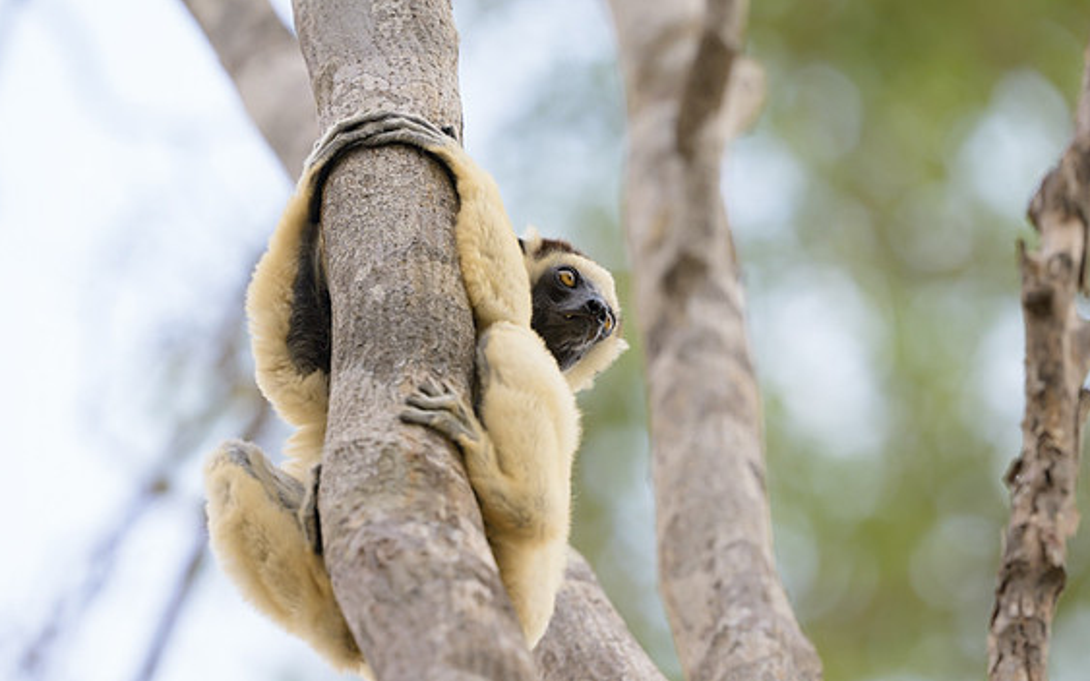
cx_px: 520
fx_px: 13221
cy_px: 383
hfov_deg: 4.7
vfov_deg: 3.0
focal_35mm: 445
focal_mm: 400
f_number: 4
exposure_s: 1/2000
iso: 800
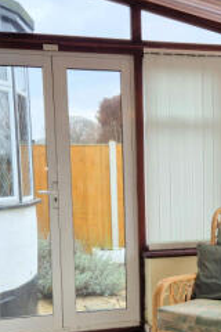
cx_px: 201
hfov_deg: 22.8
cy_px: 232
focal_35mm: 58
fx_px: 534
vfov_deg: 34.0
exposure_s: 1/276
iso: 25
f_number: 1.8
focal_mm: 5.4
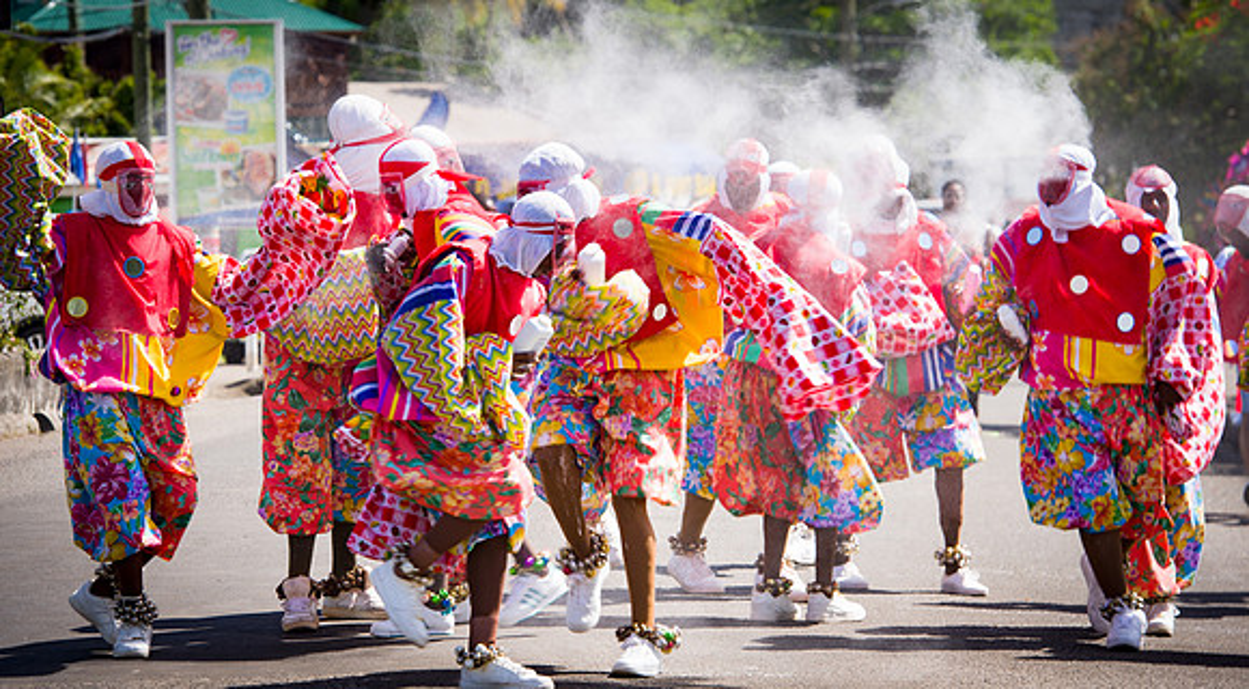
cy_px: 267
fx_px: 5854
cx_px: 578
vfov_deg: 6.7
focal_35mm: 178
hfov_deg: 12.2
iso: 100
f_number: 6.3
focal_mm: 145
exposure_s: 1/200
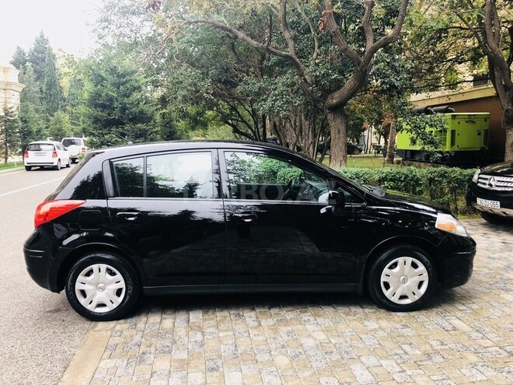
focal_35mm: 29
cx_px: 256
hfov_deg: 61.7
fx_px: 430
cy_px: 192
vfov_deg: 48.2
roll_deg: +1.1
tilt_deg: -7.0
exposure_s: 1/33
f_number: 1.8
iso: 32
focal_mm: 3.99
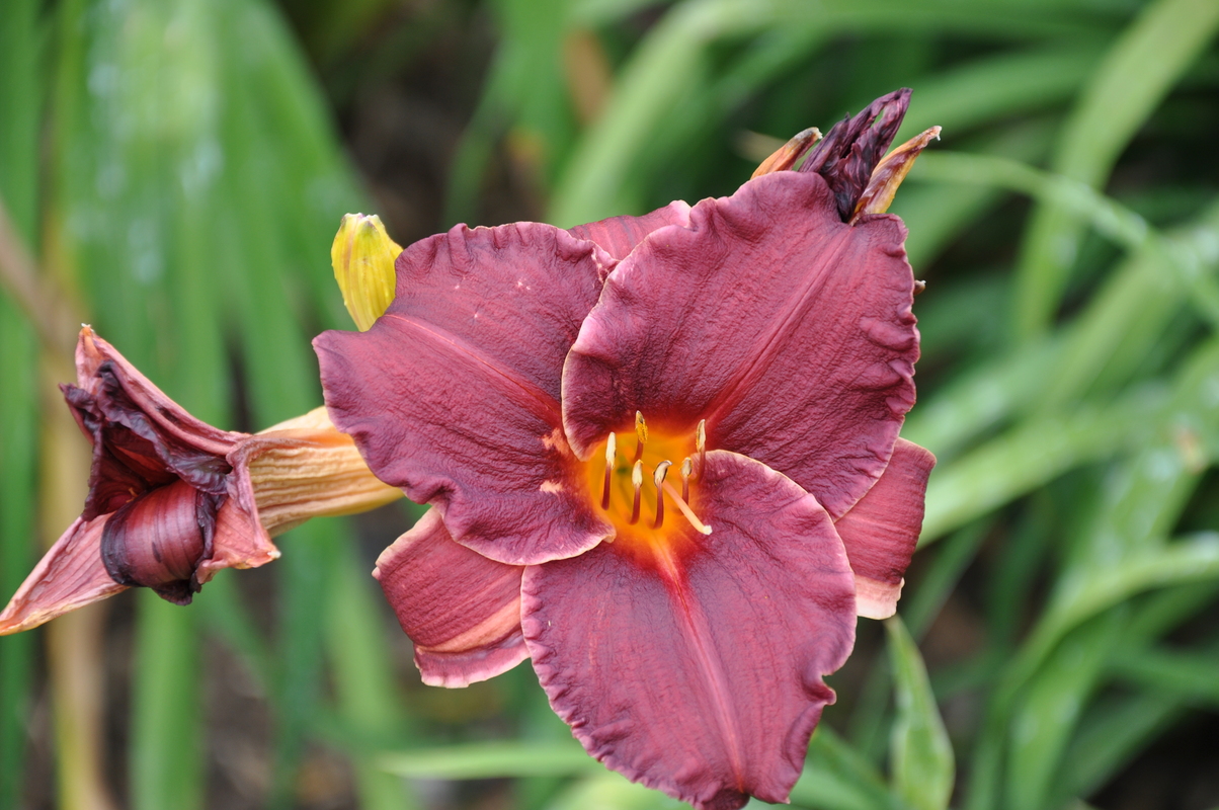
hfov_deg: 13.1
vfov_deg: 8.7
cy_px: 405
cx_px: 610
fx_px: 5327
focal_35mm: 158
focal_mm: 105
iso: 200
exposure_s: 1/160
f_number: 6.3
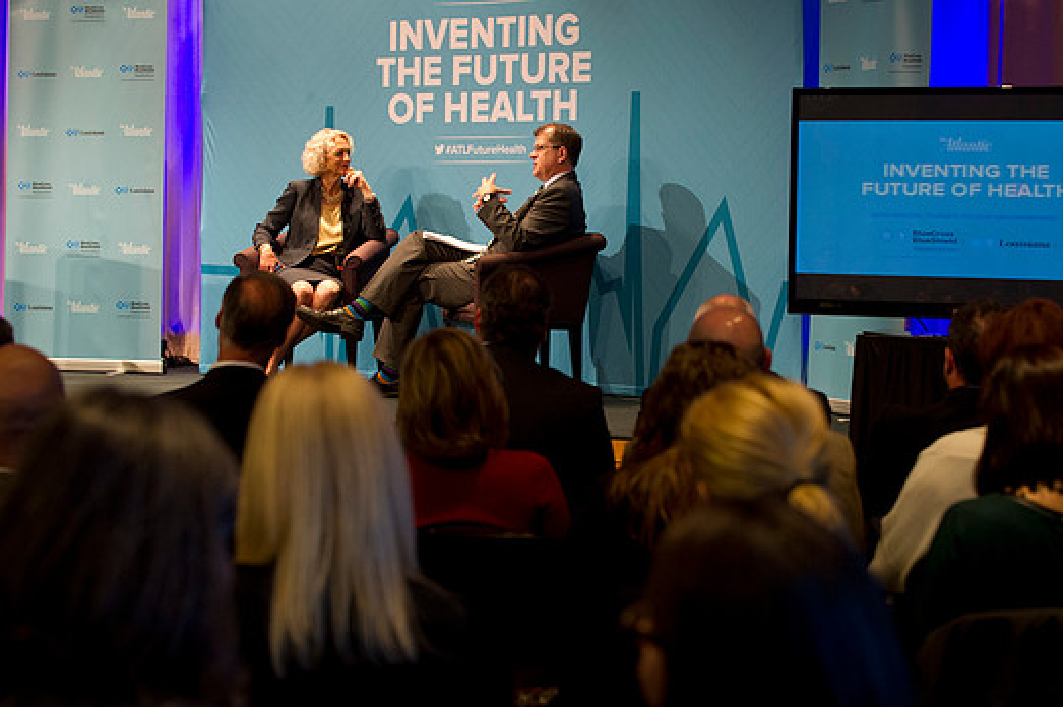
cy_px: 325
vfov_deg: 15.0
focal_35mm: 91
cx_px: 533
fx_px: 2685
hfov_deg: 22.4
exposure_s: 1/80
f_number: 4
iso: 2500
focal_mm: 82
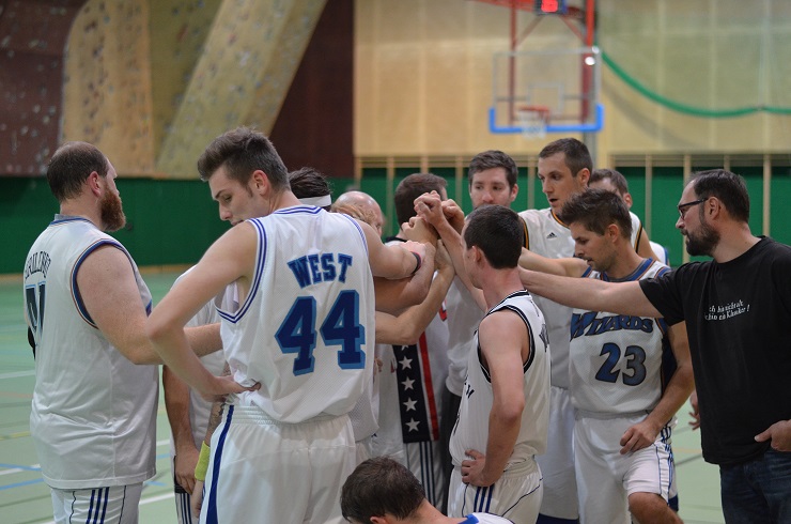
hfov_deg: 27.0
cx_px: 396
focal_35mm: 75
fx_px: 1644
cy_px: 262
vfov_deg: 18.1
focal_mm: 50
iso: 1600
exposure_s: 1/250
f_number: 2
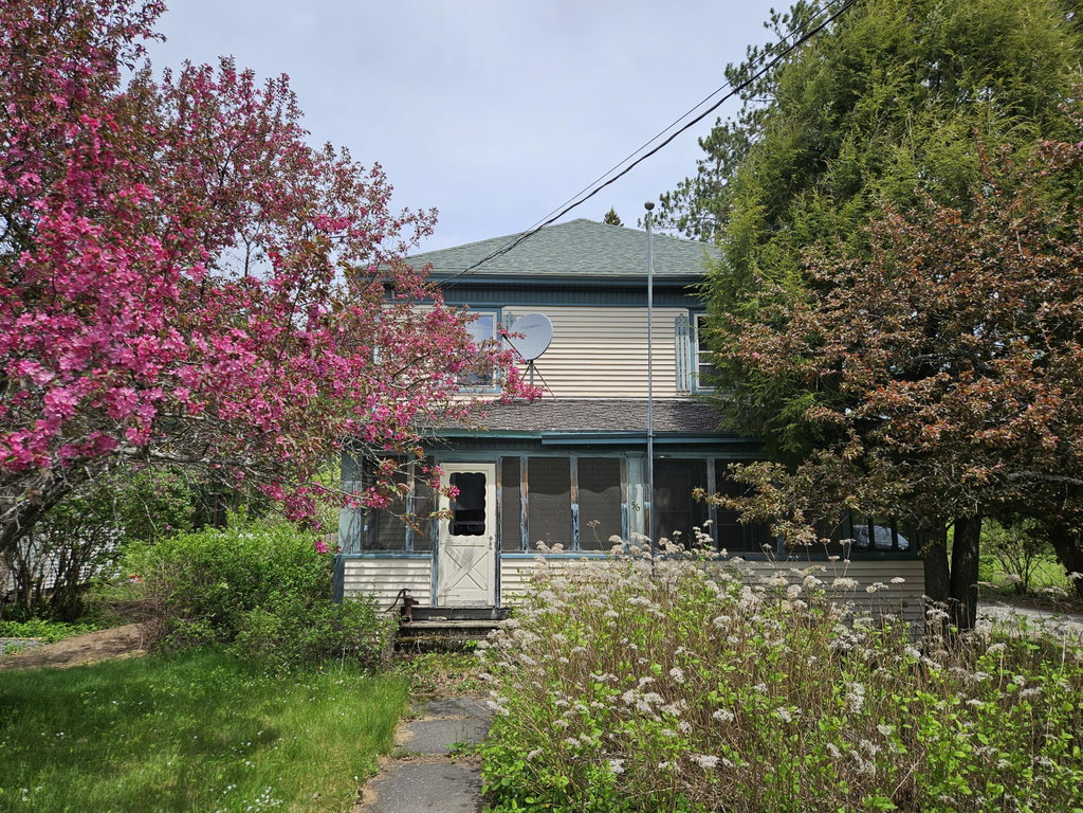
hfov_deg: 73.9
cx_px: 542
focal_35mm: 23
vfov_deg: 58.9
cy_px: 406
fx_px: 720
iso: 25
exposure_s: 1/2169
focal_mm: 5.4
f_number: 1.8
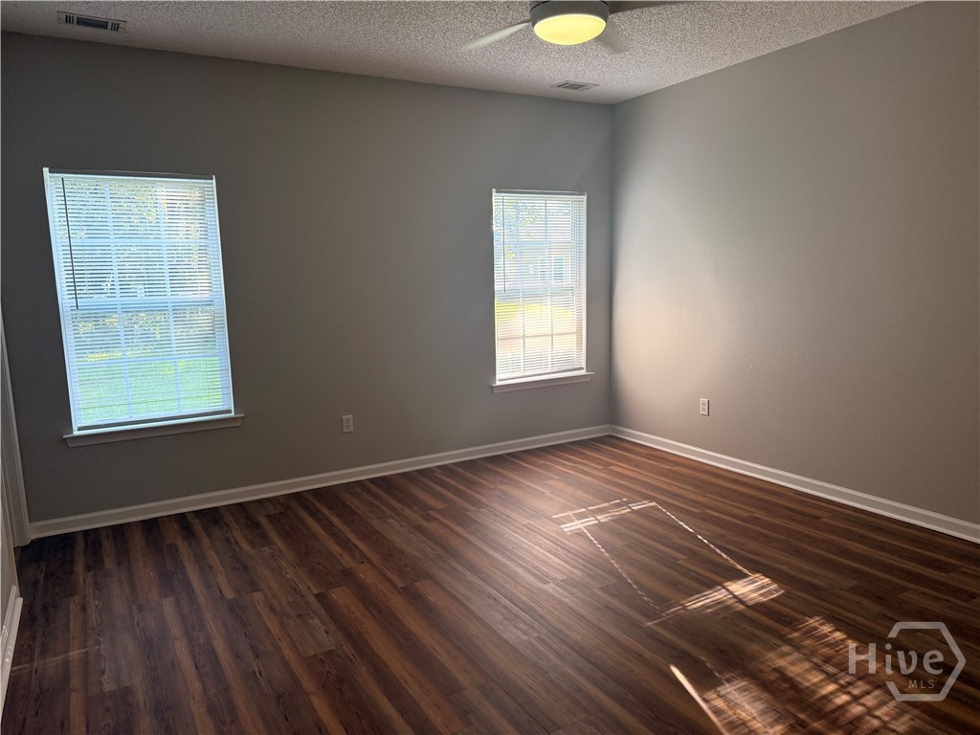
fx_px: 679
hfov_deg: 71.6
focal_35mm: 24
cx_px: 490
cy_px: 368
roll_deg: +1.7
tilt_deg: -8.2
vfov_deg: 56.8
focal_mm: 6.76
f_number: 1.78
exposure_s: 1/144
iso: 200
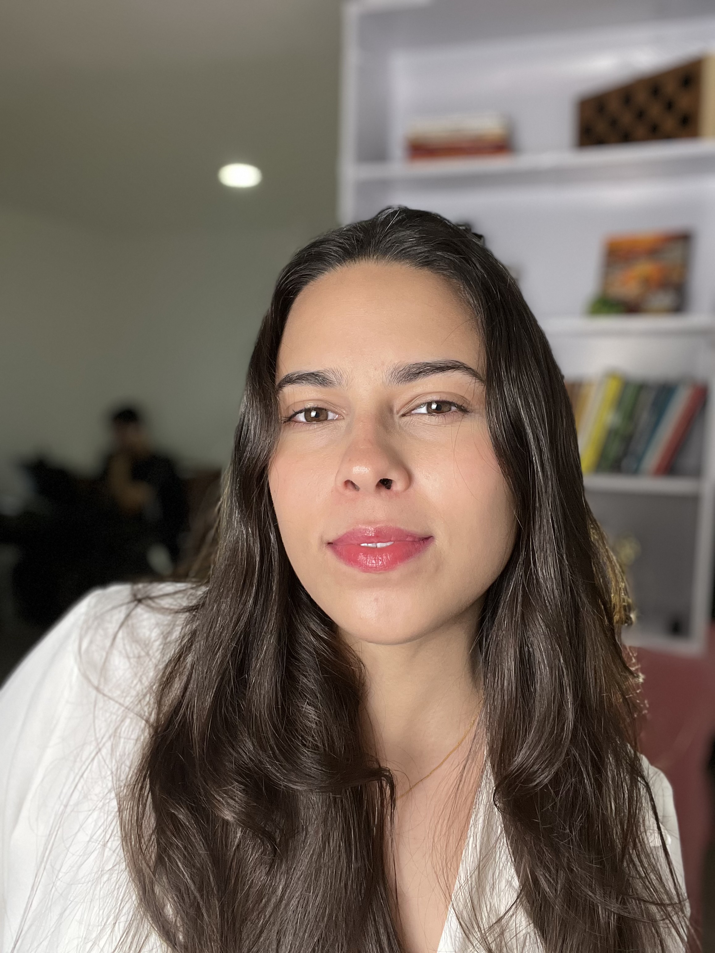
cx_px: 358
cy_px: 476
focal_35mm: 30
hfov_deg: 46.8
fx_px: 826
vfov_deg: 60.0
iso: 160
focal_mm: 2.71
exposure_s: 1/60
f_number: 2.2
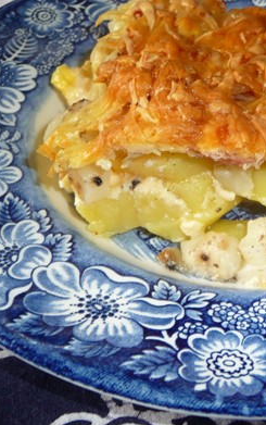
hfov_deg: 24.4
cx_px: 220
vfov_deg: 38.7
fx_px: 602
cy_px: 174
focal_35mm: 52
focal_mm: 5
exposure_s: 1/30
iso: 100
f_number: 3.4
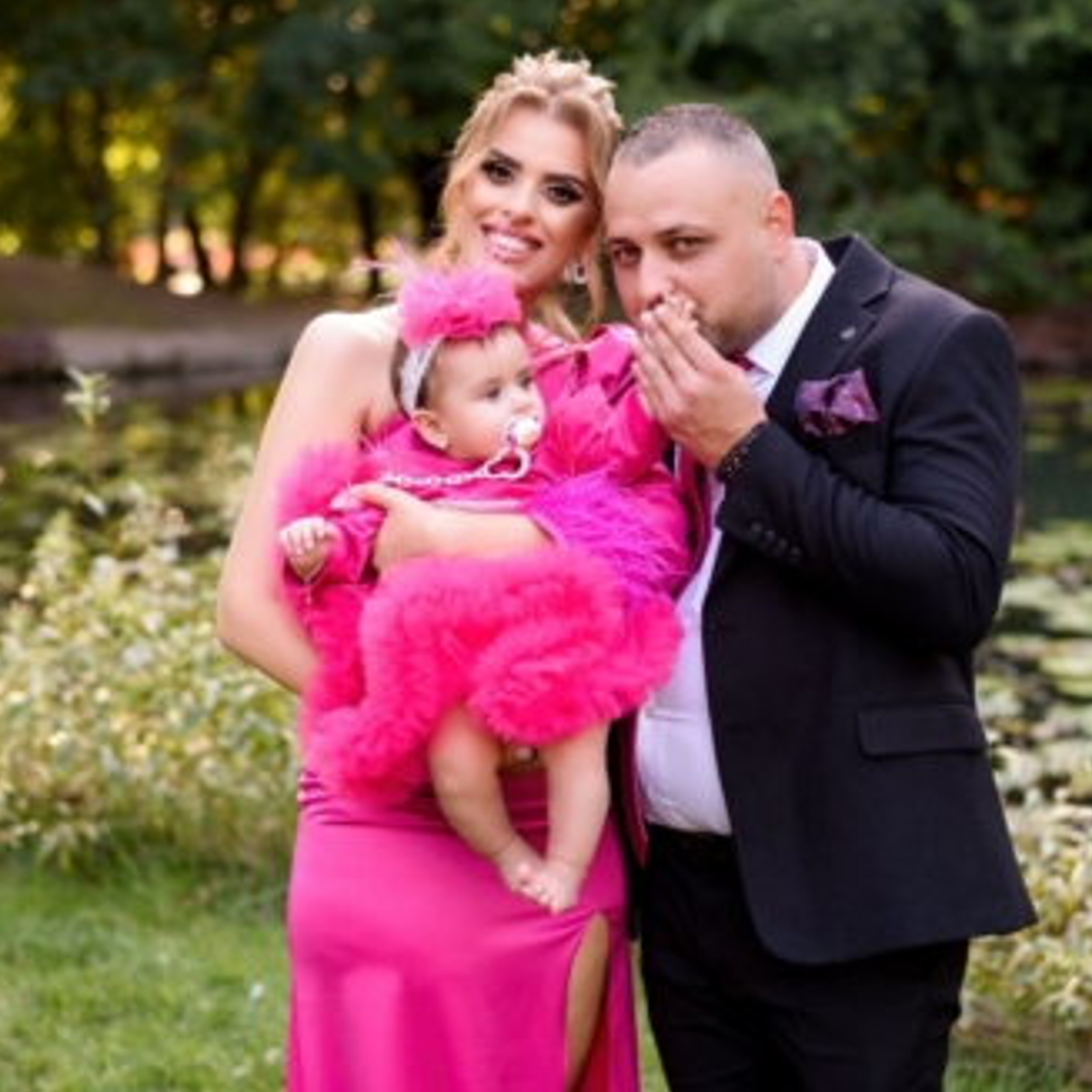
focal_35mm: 65
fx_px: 2320
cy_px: 554
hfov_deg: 26.5
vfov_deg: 26.5
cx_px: 544
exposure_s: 1/320
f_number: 2.8
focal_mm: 50
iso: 500
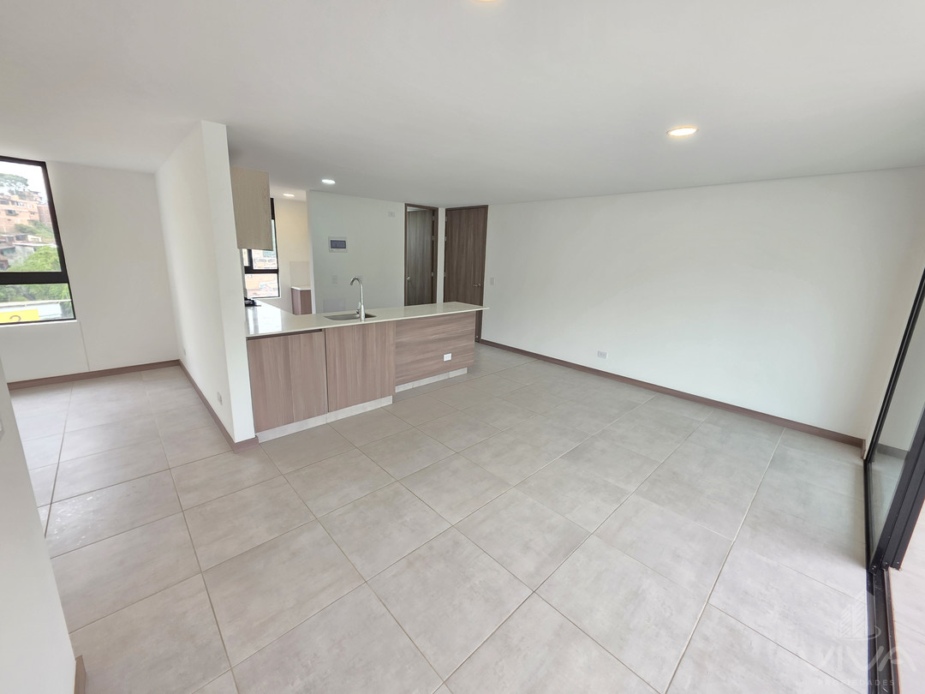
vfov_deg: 89.9
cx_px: 462
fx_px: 347
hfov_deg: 106.2
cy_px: 347
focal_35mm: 13
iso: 100
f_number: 1.9
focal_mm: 2.2
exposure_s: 1/120
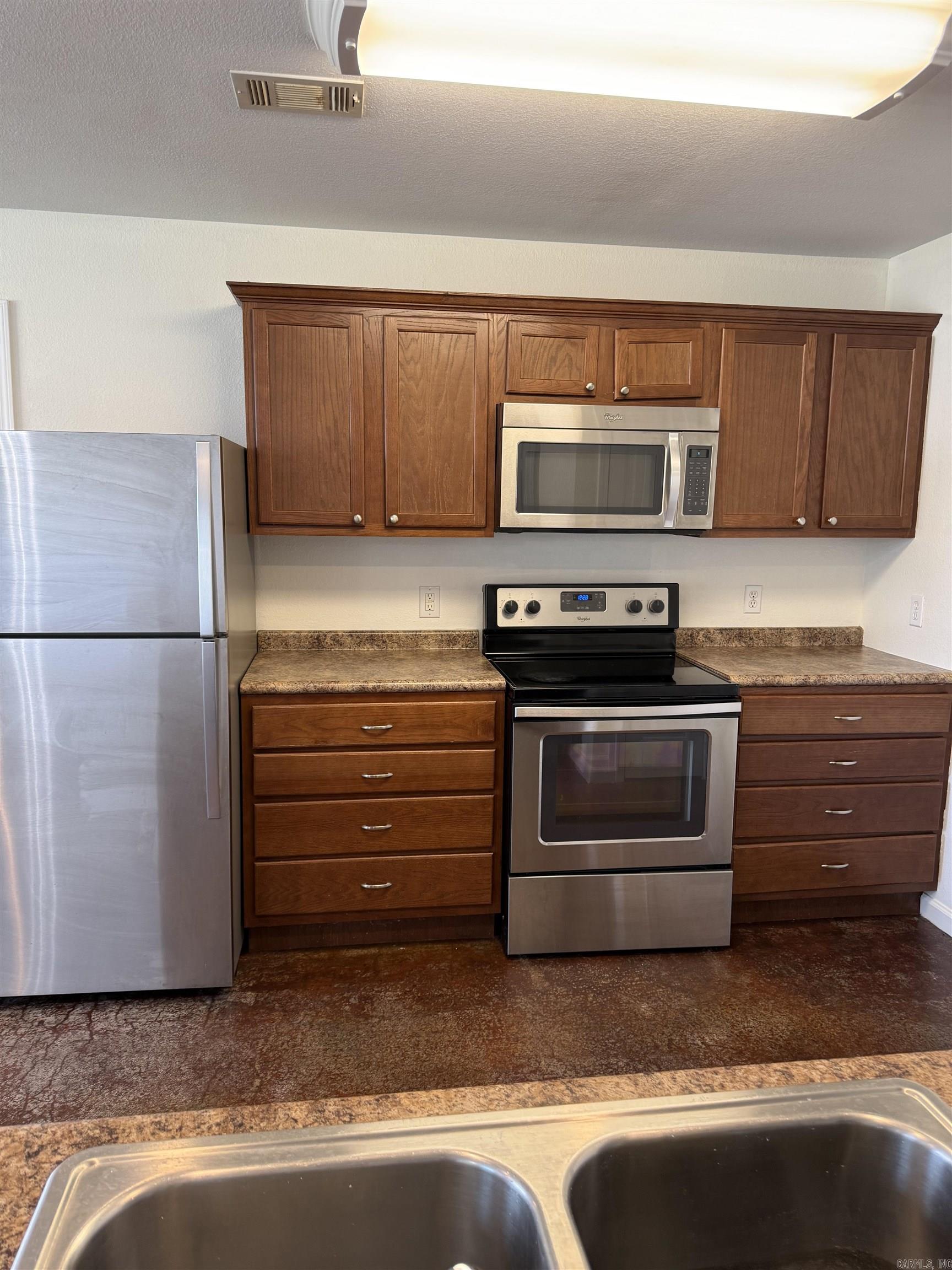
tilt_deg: -7.8
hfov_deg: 56.8
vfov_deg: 71.6
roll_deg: -1.2
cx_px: 476
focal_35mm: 24
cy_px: 635
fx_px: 880
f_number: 1.78
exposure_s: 1/60
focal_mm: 6.76
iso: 125
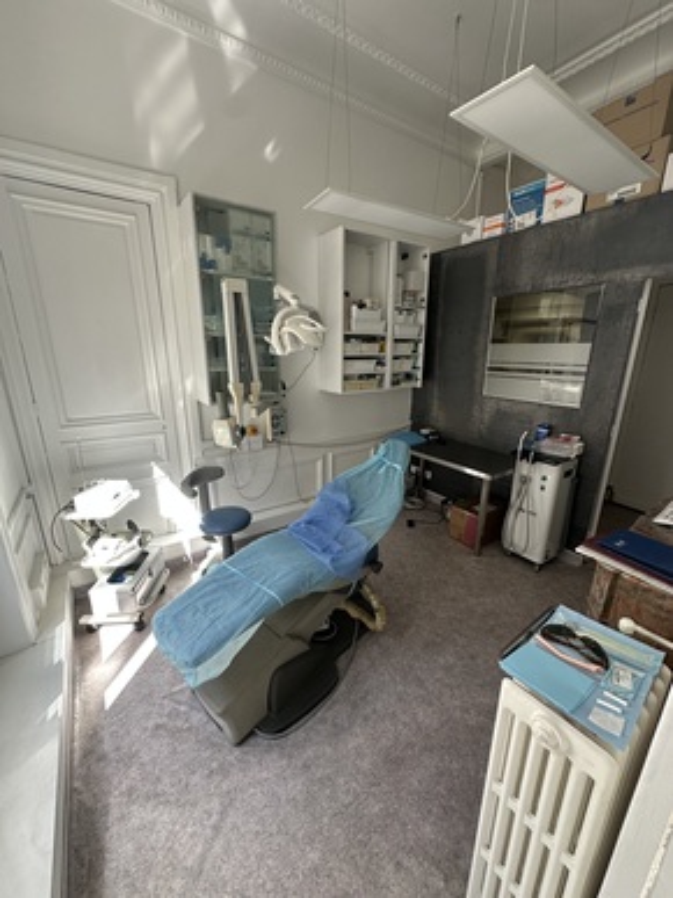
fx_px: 363
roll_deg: -0.4
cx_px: 336
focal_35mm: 14
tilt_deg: -16.0
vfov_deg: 102.1
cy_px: 449
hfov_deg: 85.6
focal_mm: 2.22
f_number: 2.2
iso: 80
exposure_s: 1/99
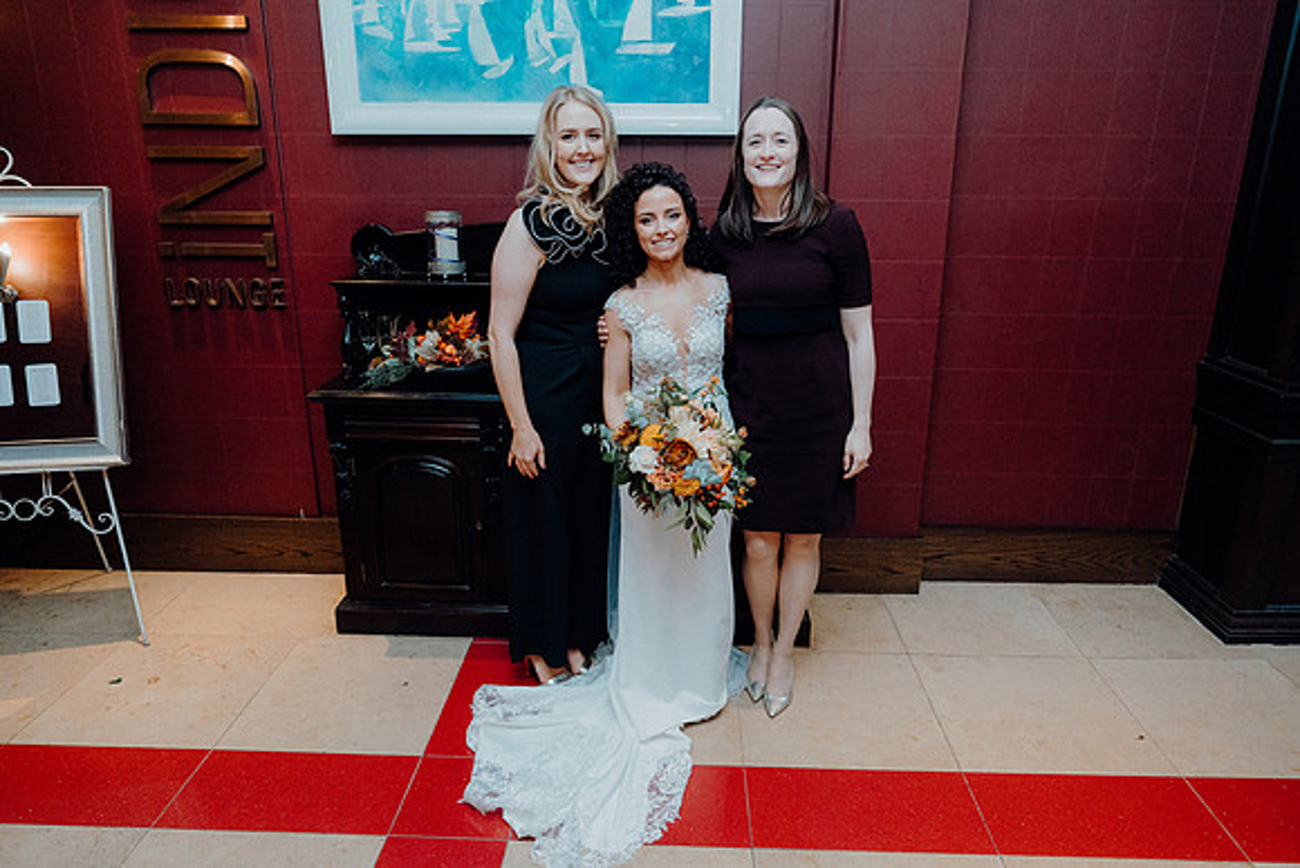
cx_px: 650
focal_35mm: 24
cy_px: 434
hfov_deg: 73.7
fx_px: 867
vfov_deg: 53.2
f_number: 3.5
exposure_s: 1/160
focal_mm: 24
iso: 3200
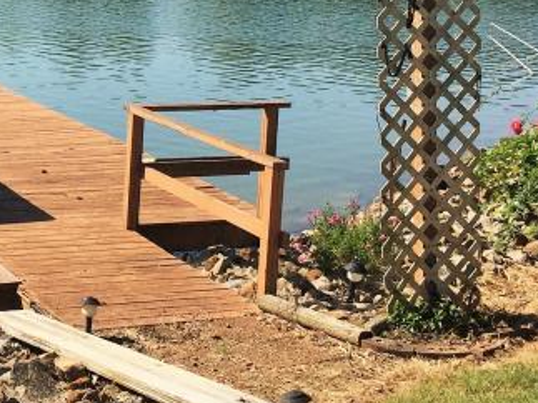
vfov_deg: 15.9
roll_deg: -1.8
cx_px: -67
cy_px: 43
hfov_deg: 20.3
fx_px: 1429
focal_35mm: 92
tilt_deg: -5.2
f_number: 2.2
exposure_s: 1/2326
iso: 32
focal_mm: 4.15
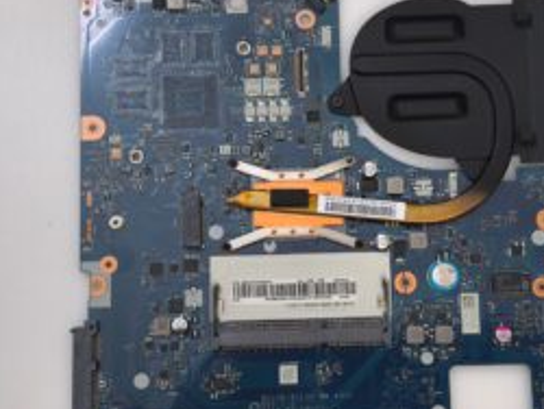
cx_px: 342
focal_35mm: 49
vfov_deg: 29.7
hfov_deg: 38.6
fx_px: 771
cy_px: 203
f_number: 1.6
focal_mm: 6.57
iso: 500
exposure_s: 1/50
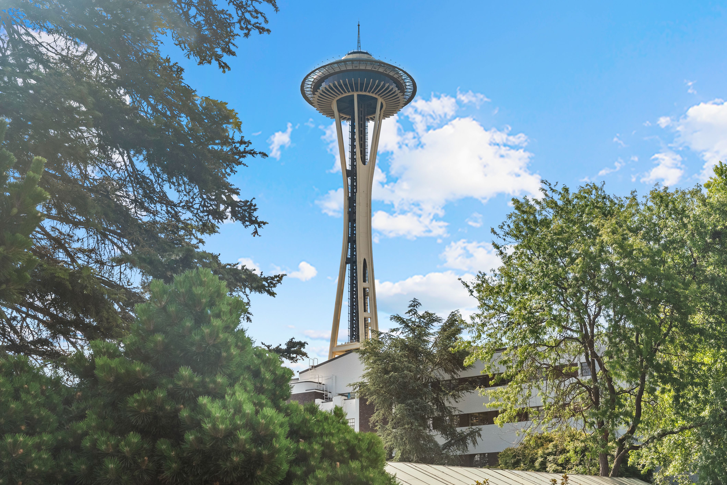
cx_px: 364
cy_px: 242
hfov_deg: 45.4
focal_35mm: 43
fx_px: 869
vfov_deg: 31.2
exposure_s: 1/125
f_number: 8
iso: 400
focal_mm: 43
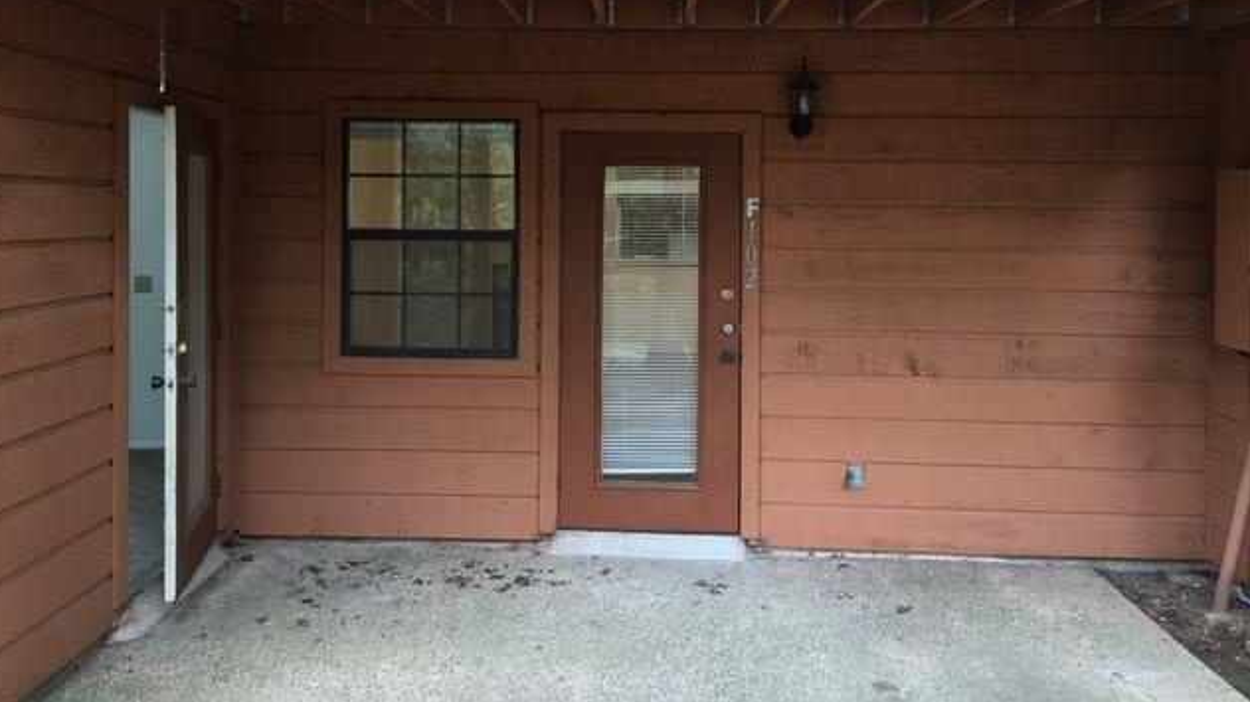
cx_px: 619
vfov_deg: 36.2
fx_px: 1060
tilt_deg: +0.4
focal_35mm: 32
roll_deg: +0.4
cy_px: 229
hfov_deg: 61.0
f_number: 2.2
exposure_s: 1/30
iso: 32
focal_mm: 4.15
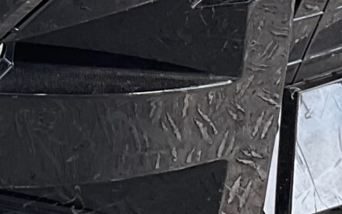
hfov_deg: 11.9
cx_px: 154
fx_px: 1640
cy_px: -150
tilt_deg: -21.4
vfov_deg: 7.3
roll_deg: -2.0
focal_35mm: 176
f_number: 1.8
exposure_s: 1/111
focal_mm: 3
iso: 16
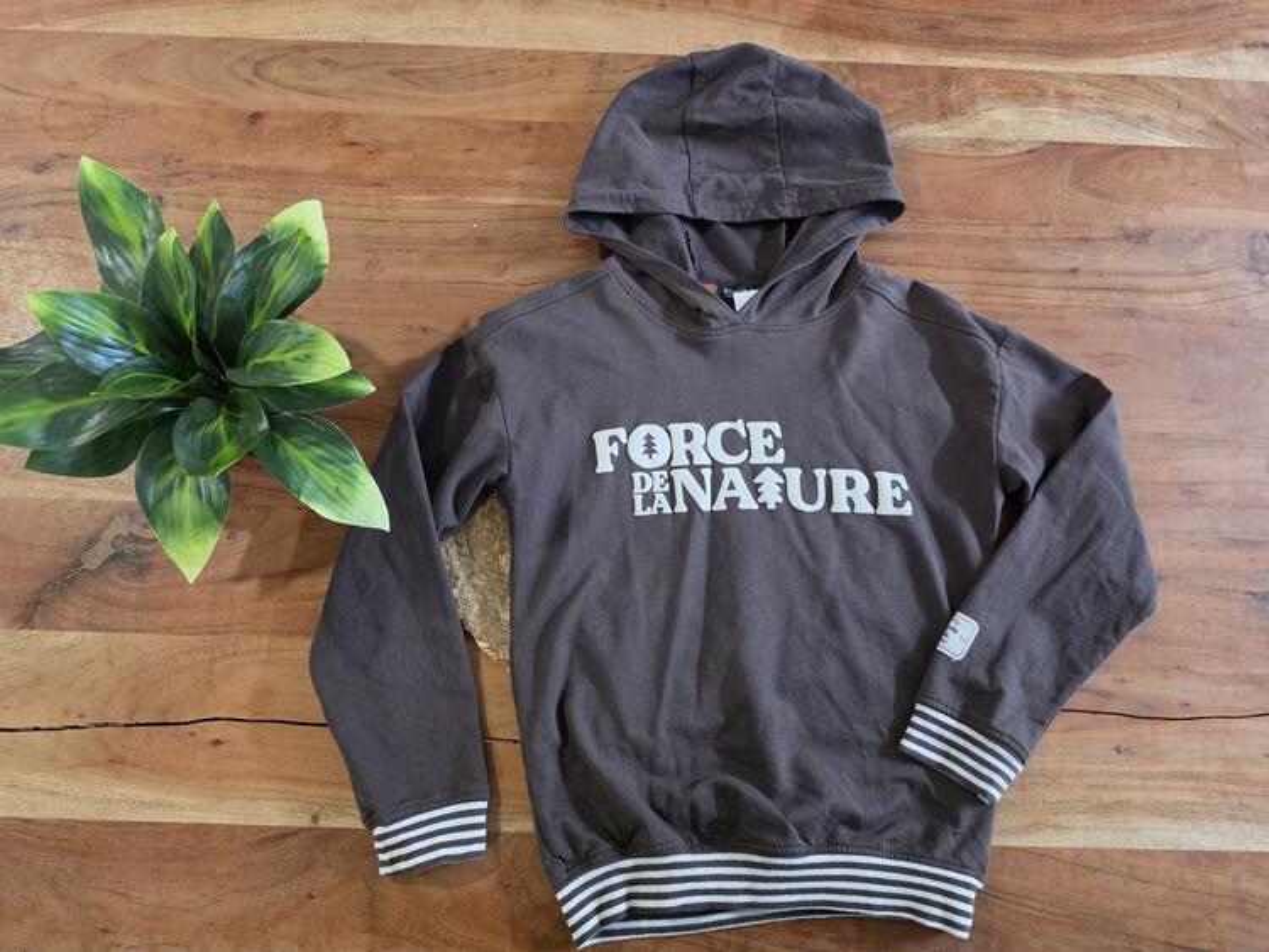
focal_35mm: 23
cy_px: 476
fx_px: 843
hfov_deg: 73.9
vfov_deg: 58.9
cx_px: 634
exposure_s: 1/120
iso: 1250
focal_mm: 6.5
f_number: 1.4
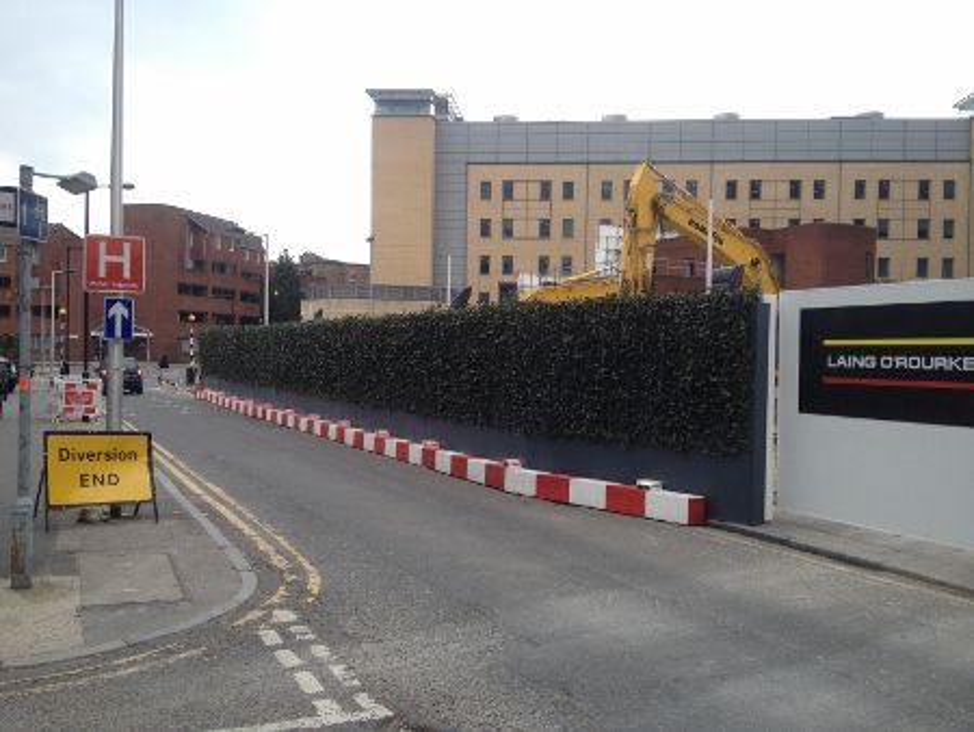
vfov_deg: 40.7
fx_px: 985
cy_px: 366
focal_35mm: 35
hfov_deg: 52.6
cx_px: 487
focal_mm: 4.28
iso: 50
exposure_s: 1/383
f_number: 2.4
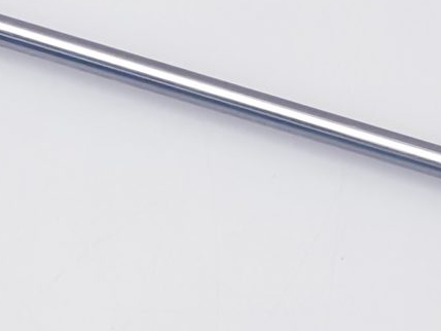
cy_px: 143
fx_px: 1975
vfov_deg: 9.6
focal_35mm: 155
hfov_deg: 12.7
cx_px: 330
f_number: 2.4
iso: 50
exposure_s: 1/100
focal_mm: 4.3
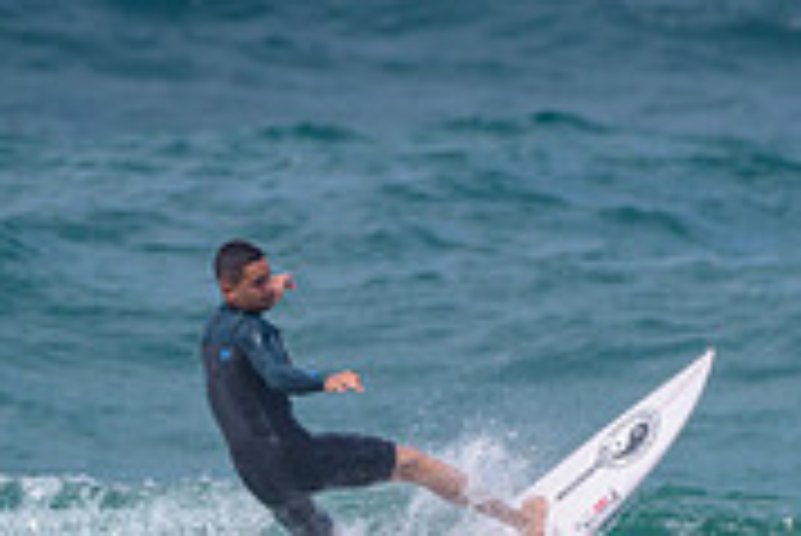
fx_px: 44557
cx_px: 423
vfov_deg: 0.7
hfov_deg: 1.0
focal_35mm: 2001
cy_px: 479
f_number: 5.6
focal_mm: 500
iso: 80
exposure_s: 1/2000
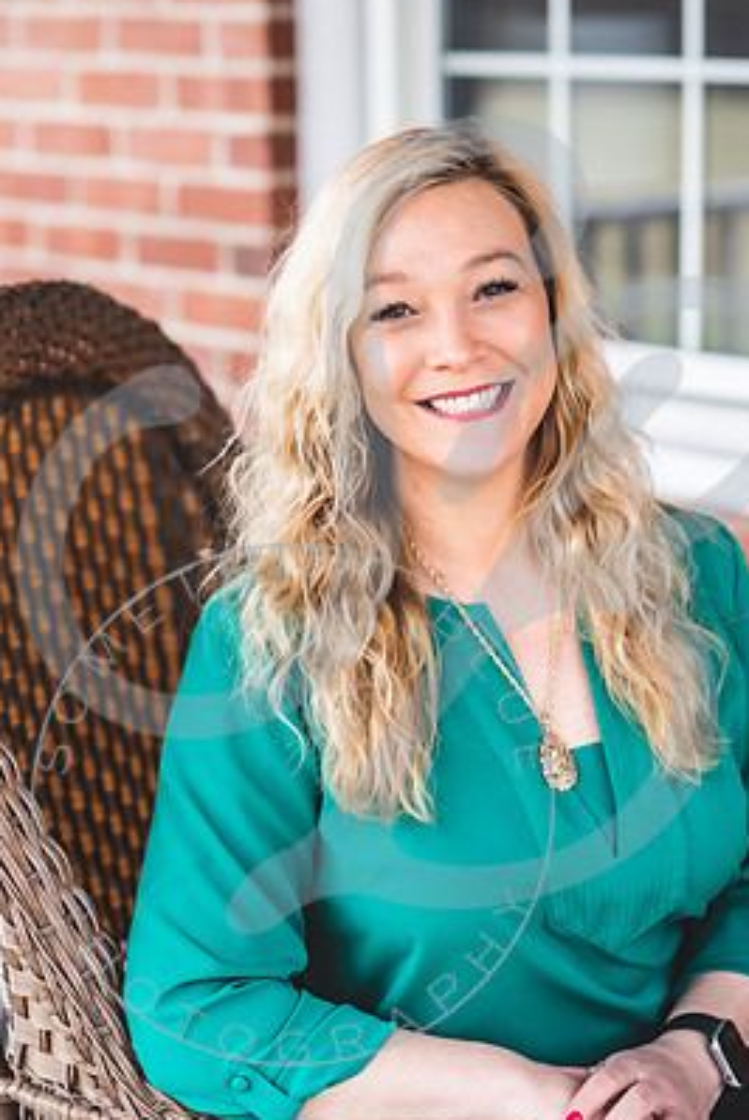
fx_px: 2991
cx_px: 420
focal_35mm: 96
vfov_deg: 21.2
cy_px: 591
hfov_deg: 14.3
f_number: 2.8
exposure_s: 1/160
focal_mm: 85
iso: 100
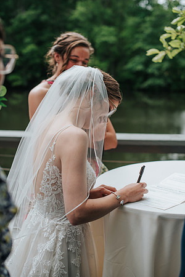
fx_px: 385
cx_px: 92
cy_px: 138
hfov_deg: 27.0
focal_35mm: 50
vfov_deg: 39.6
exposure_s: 1/800
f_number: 2.8
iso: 110
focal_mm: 50
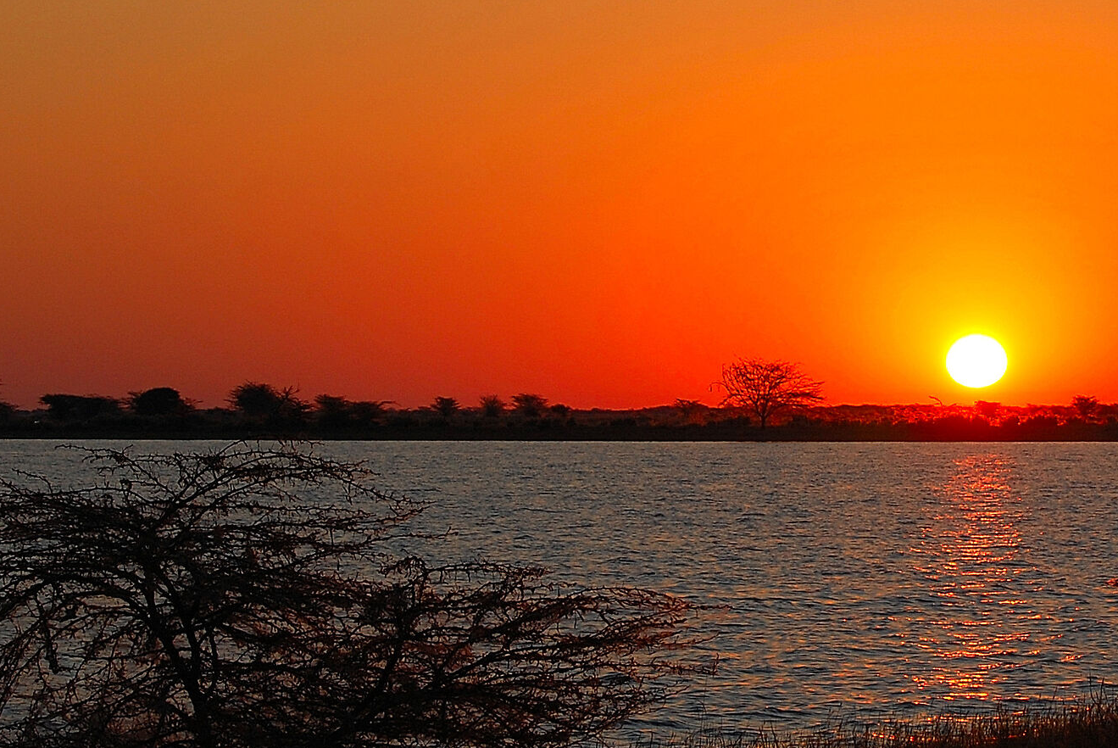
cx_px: 913
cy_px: 367
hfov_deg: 10.7
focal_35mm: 191
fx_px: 5937
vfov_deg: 7.2
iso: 200
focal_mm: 70
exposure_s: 1/320
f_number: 9
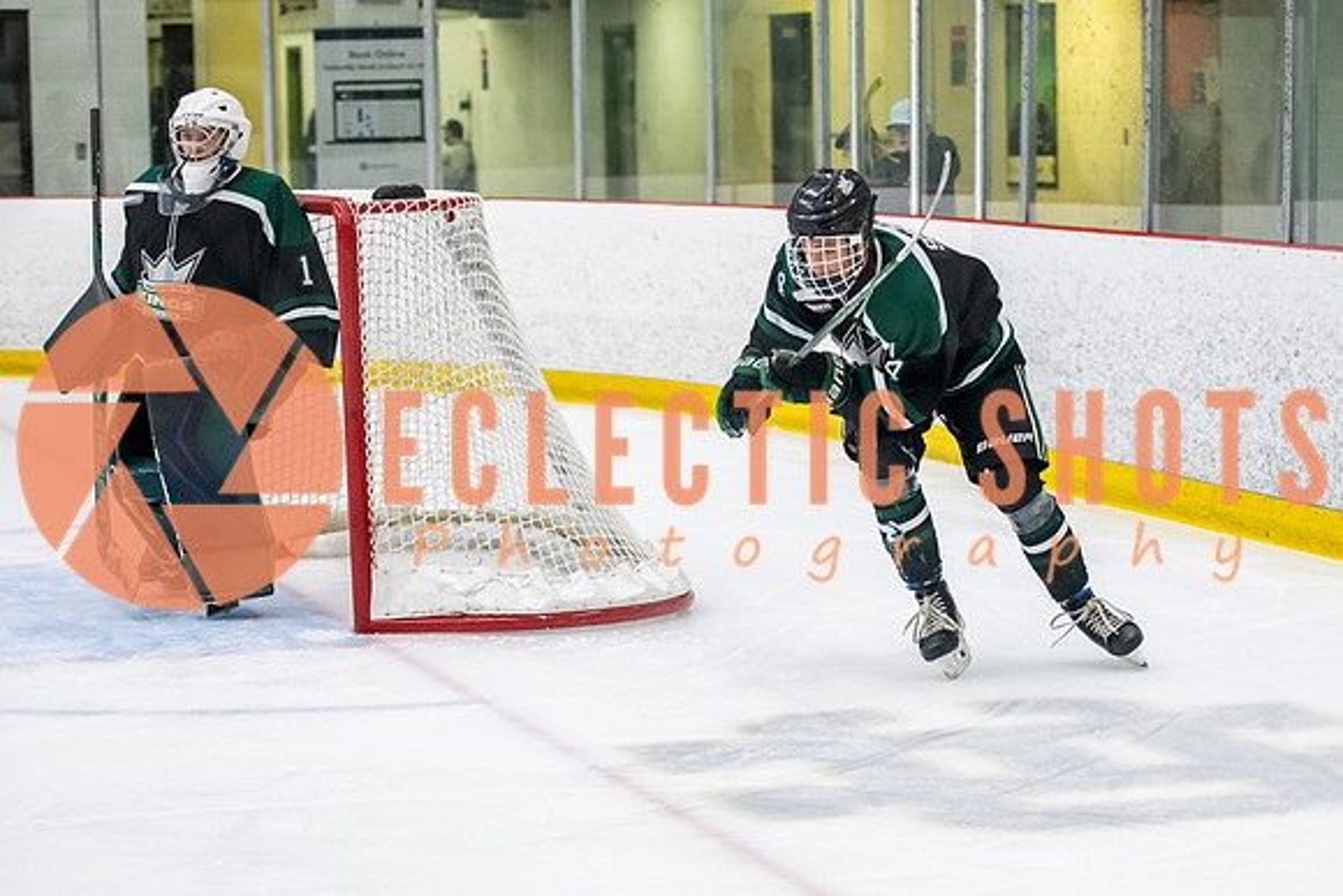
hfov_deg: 19.1
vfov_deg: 12.9
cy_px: 512
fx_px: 3970
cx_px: 892
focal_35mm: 106
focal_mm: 70
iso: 3200
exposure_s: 1/640
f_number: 3.2
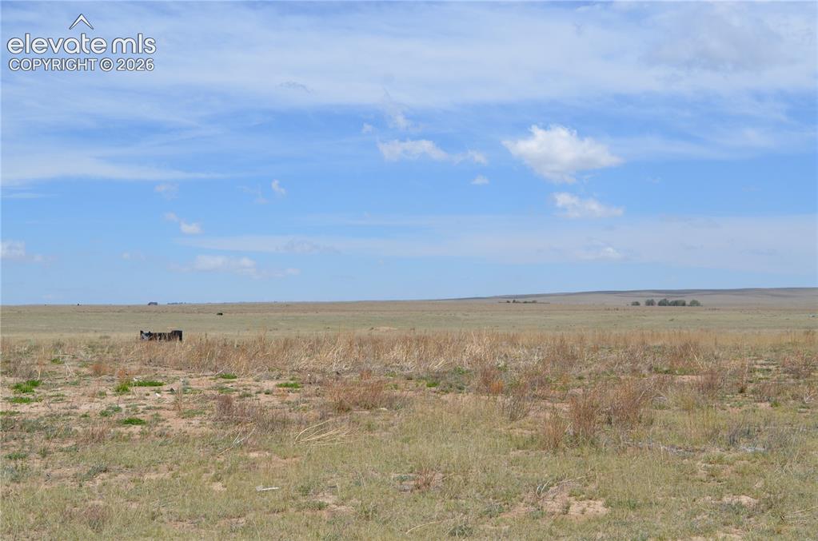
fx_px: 1088
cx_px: 409
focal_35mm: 48
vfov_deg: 27.9
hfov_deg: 41.2
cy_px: 270
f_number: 9
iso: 100
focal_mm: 32
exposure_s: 1/320
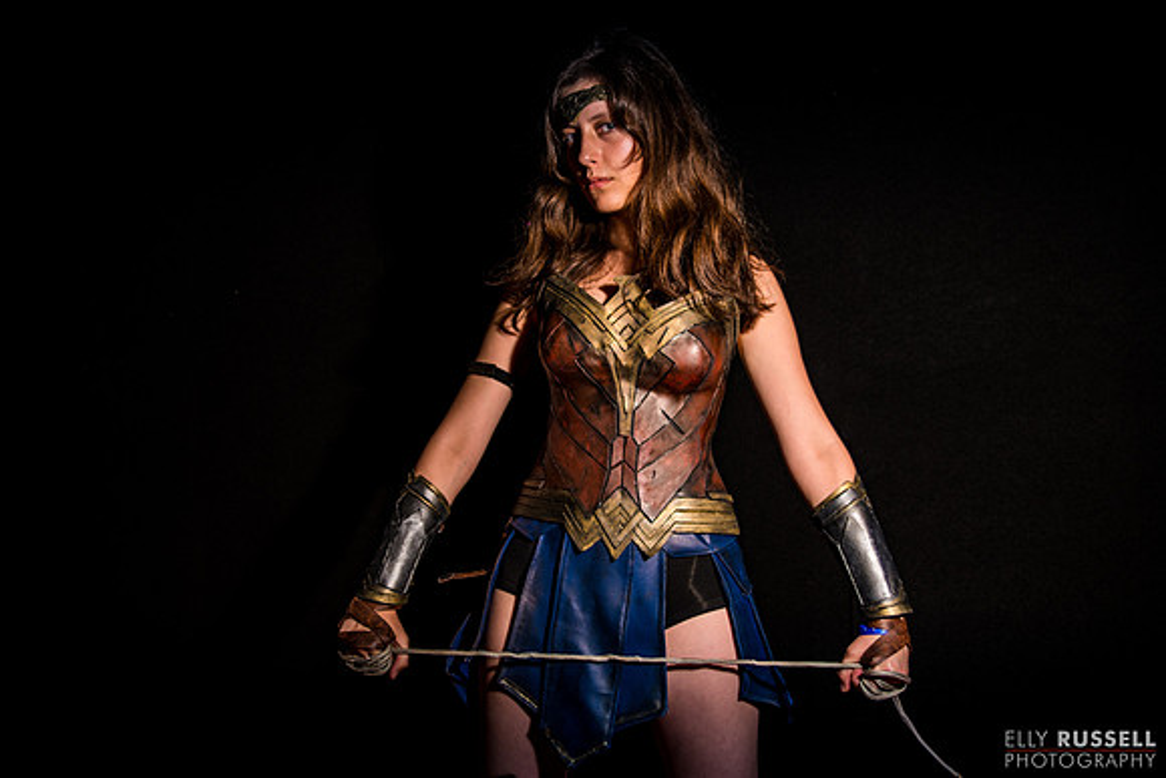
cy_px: 389
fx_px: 1076
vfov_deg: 39.7
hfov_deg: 56.9
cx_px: 583
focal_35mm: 33
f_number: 3.2
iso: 320
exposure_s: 1/1250
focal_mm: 32
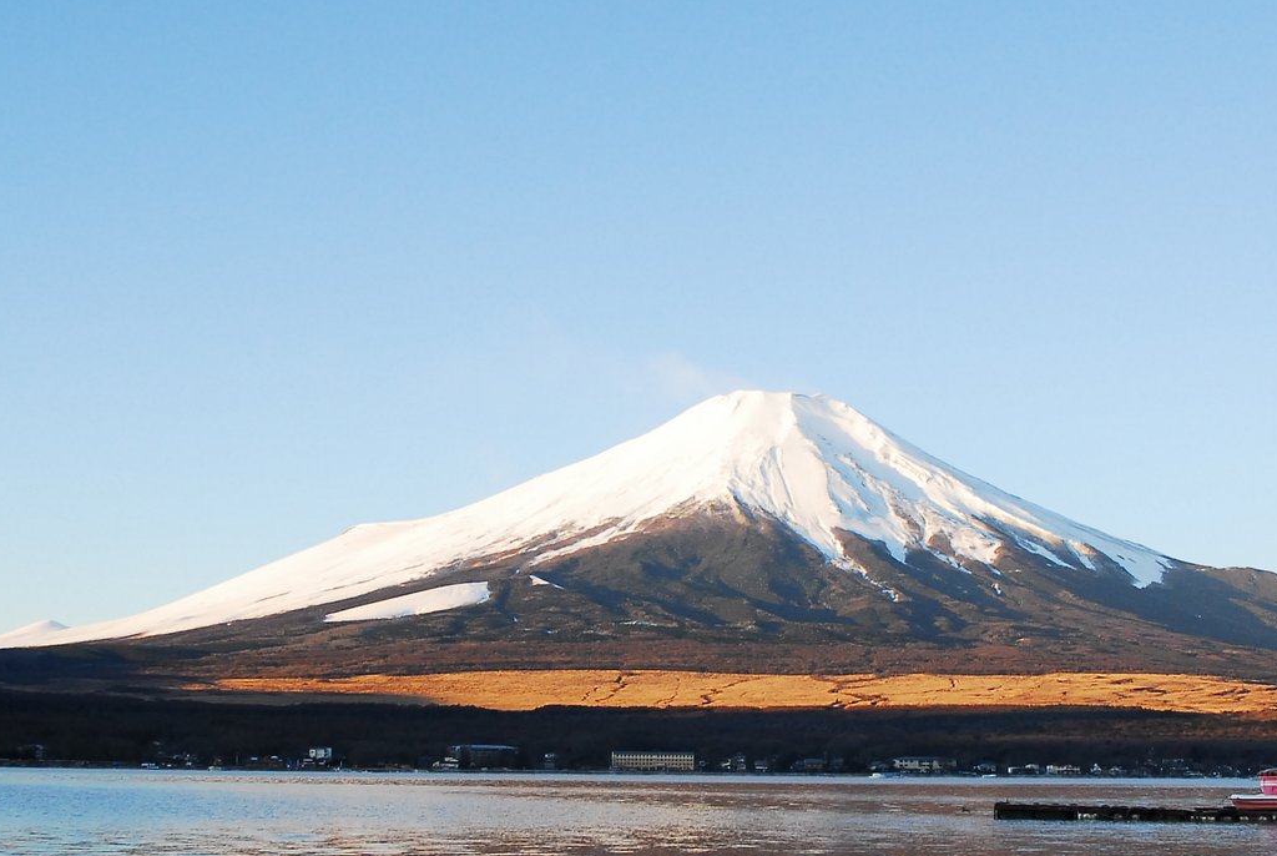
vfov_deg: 25.1
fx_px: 1918
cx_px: 786
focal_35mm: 54
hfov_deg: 36.6
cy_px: 531
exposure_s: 1/750
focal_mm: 18
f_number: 3.5
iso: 400
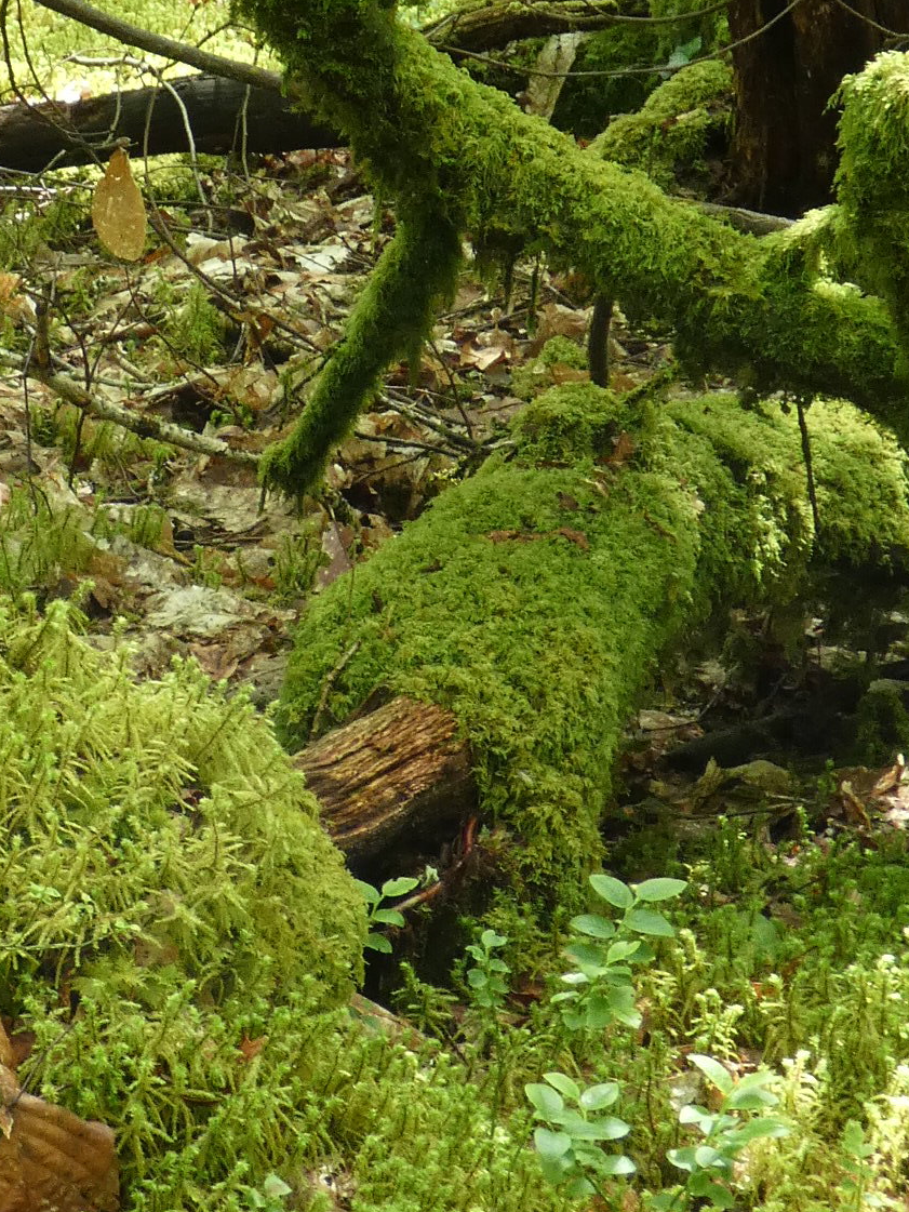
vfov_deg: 13.3
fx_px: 5181
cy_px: 548
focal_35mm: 148
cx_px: -81
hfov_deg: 9.9
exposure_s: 1/80
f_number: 3.8
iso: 200
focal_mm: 8.6
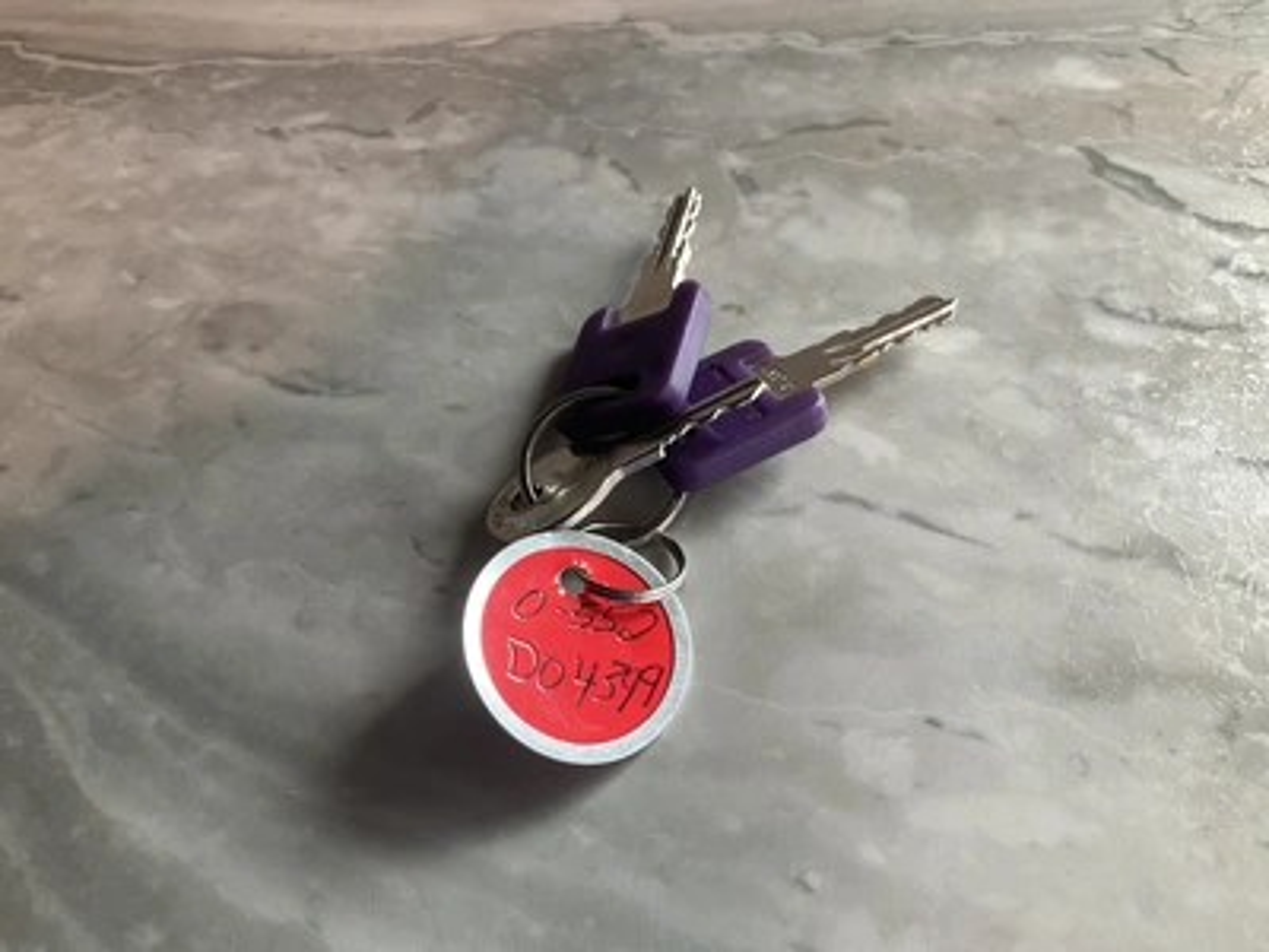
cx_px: 634
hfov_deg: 61.7
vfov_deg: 48.2
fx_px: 1063
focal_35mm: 29
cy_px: 476
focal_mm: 3
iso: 64
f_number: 1.8
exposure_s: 1/69
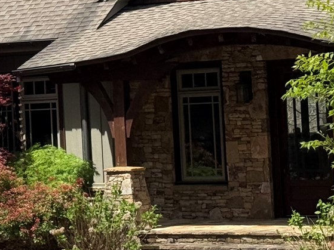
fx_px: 1698
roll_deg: +2.6
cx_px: -73
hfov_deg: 11.0
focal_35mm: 176
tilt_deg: +2.7
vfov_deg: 8.4
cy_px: 42
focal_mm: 6.76
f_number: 1.78
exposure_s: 1/4098
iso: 80
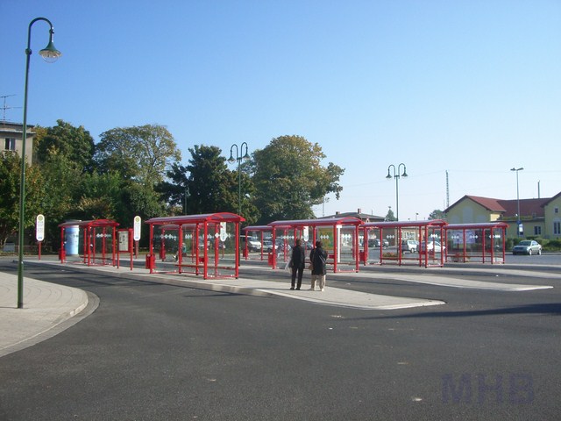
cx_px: 280
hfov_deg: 52.6
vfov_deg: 40.7
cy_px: 210
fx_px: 567
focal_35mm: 35
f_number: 4.3
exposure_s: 1/400
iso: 80
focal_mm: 5.8
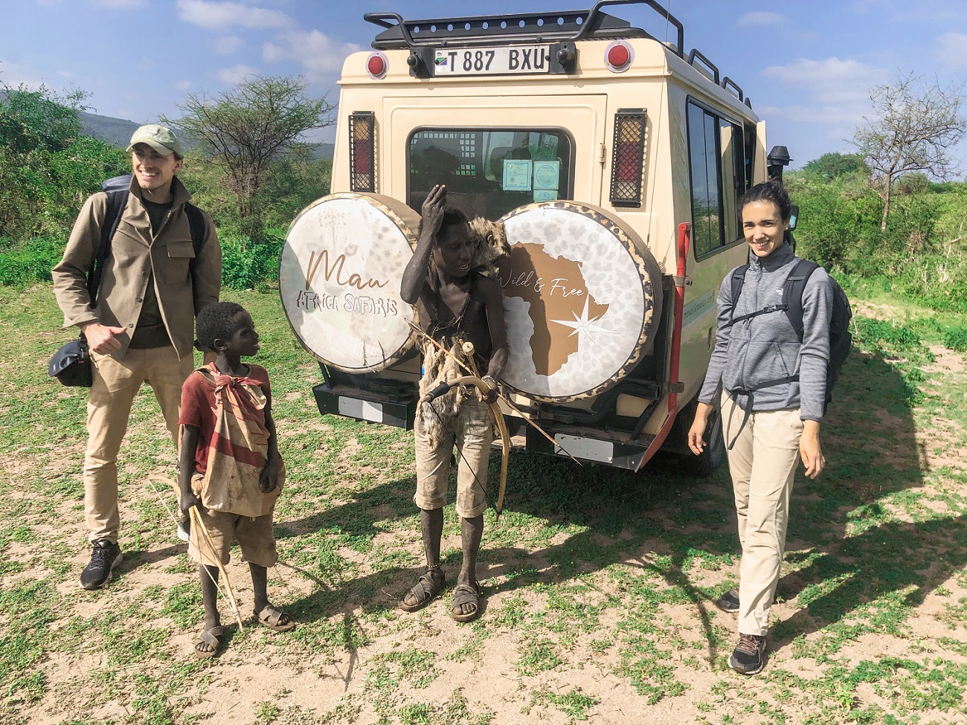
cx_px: 484
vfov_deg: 49.7
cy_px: 362
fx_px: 782
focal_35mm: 28
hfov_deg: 63.4
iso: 20
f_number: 1.8
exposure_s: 1/2288
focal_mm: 4
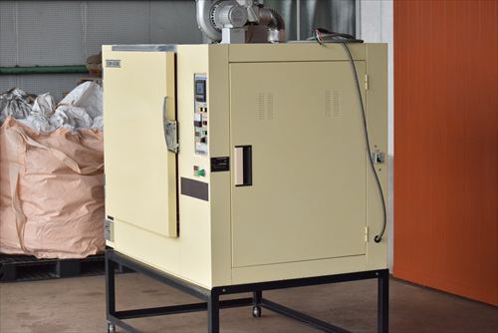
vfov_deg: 16.6
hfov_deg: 24.6
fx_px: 1142
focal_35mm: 82
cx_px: 249
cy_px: 166
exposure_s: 1/2000
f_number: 6.3
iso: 1250
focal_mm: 55
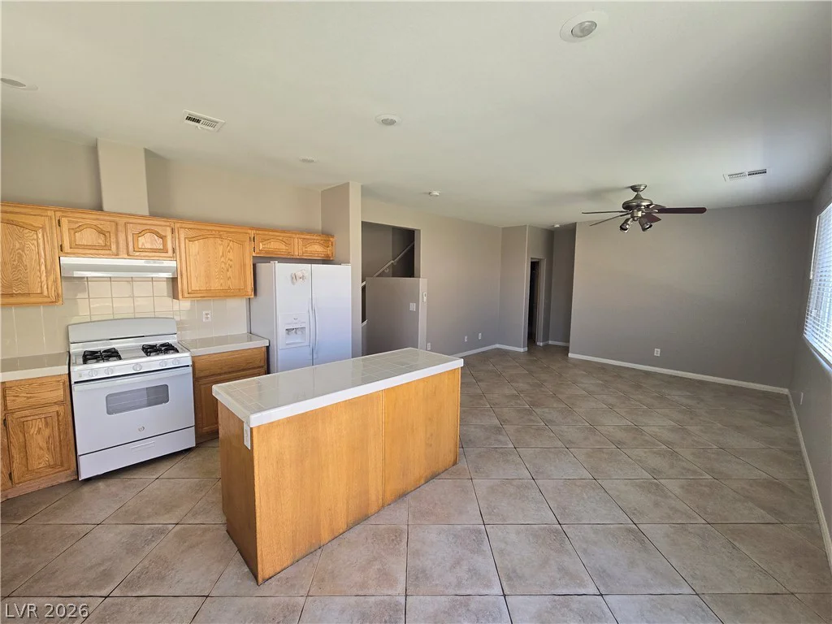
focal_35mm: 13
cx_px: 416
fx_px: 312
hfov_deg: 106.2
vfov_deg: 89.9
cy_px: 312
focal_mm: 2.2
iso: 80
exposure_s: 1/120
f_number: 2.2
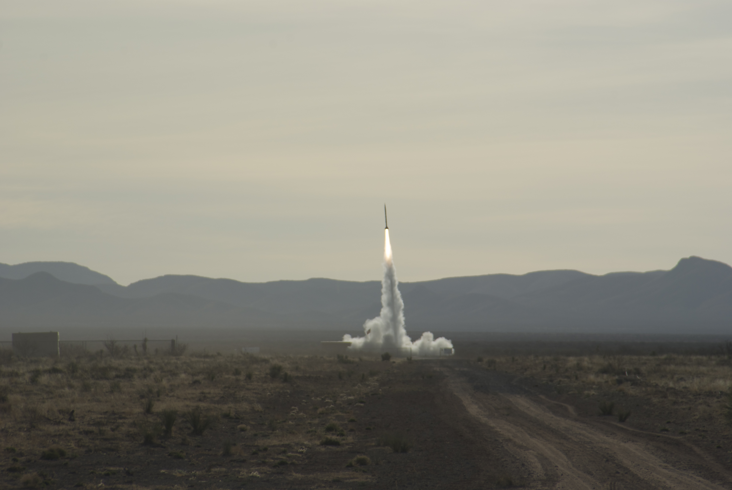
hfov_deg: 6.9
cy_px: 245
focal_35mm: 300
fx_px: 6107
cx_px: 366
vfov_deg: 4.6
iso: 200
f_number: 9.5
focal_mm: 200
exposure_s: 1/500
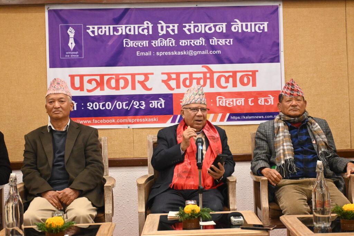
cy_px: 118
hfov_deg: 35.0
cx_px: 177
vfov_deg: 23.8
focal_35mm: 57
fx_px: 561
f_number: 5.6
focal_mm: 38
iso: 5000
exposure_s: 1/60
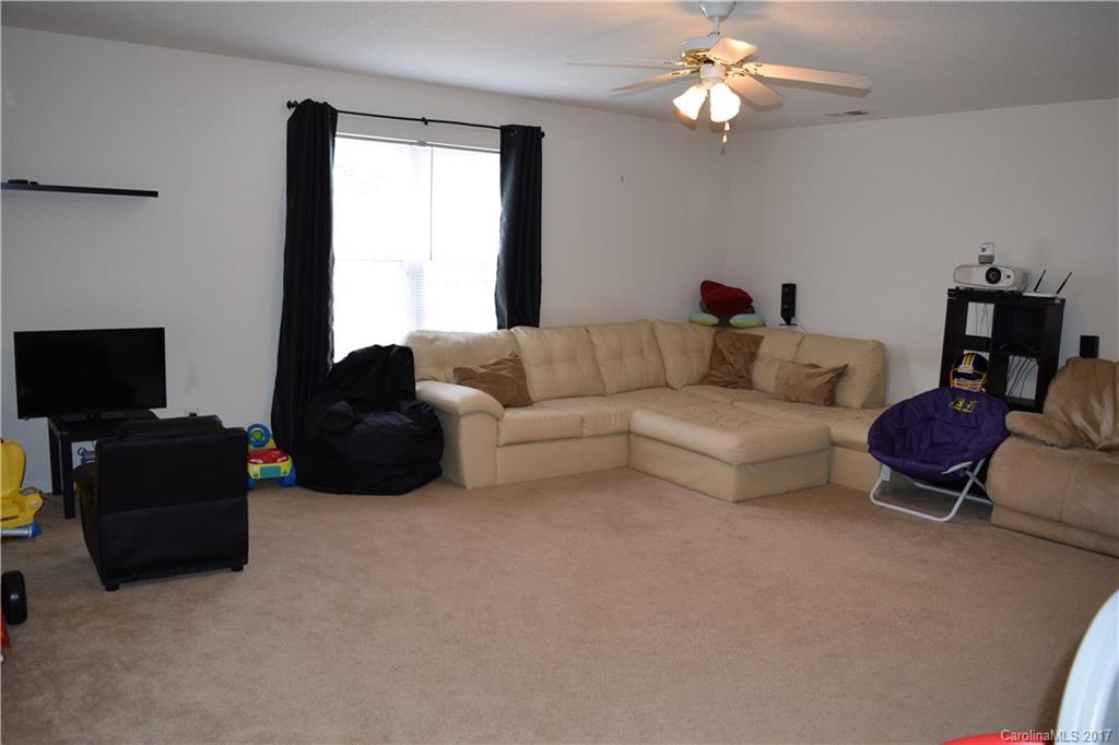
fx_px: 839
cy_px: 372
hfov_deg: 67.4
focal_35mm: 27
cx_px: 560
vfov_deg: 47.9
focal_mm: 18
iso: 800
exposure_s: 1/100
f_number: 5
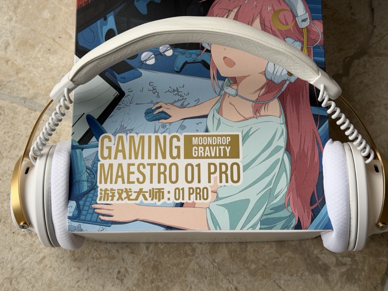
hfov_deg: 39.7
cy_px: 146
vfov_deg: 30.3
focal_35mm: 48
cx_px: 194
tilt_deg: -75.9
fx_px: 538
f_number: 1.78
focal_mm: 6.76
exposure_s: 1/620
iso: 64
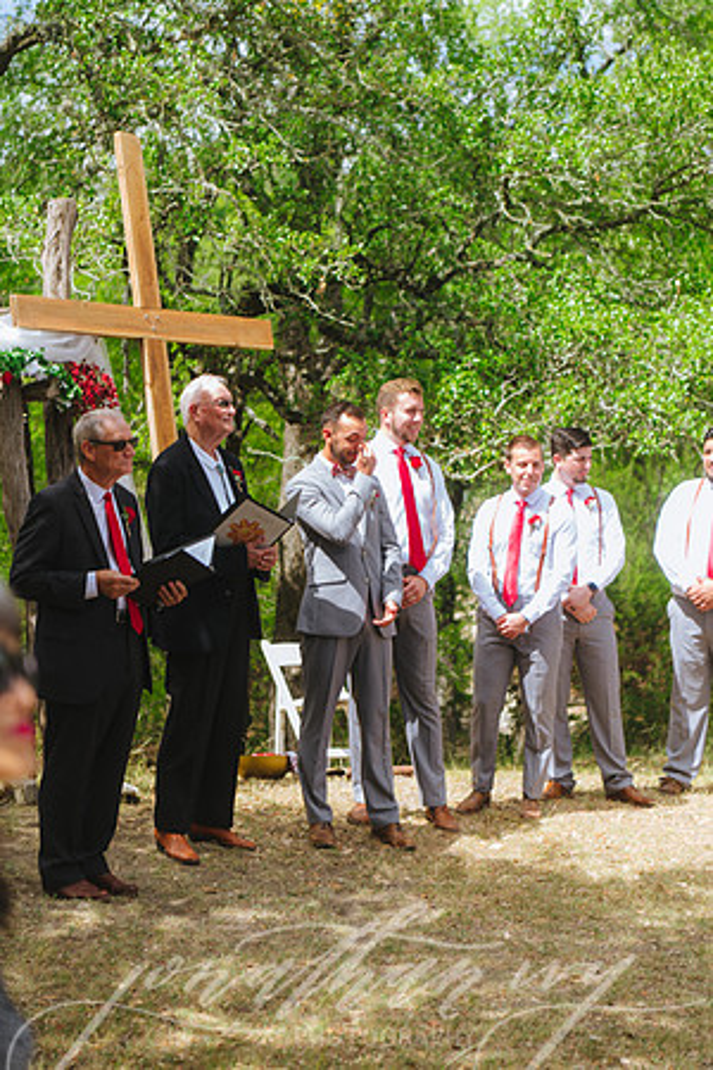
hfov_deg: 19.5
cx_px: 356
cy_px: 535
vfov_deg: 28.8
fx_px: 2079
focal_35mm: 70
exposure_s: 1/250
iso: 31
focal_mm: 70
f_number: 2.8
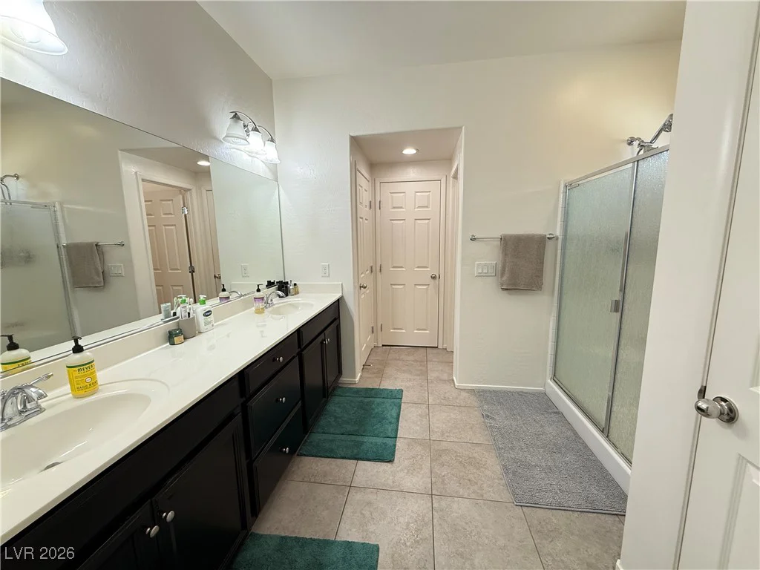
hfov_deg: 102.1
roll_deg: +0.9
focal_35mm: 14
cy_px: 285
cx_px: 380
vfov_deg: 85.7
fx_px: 307
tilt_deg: -9.0
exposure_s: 1/120
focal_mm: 2.22
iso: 200
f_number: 2.2
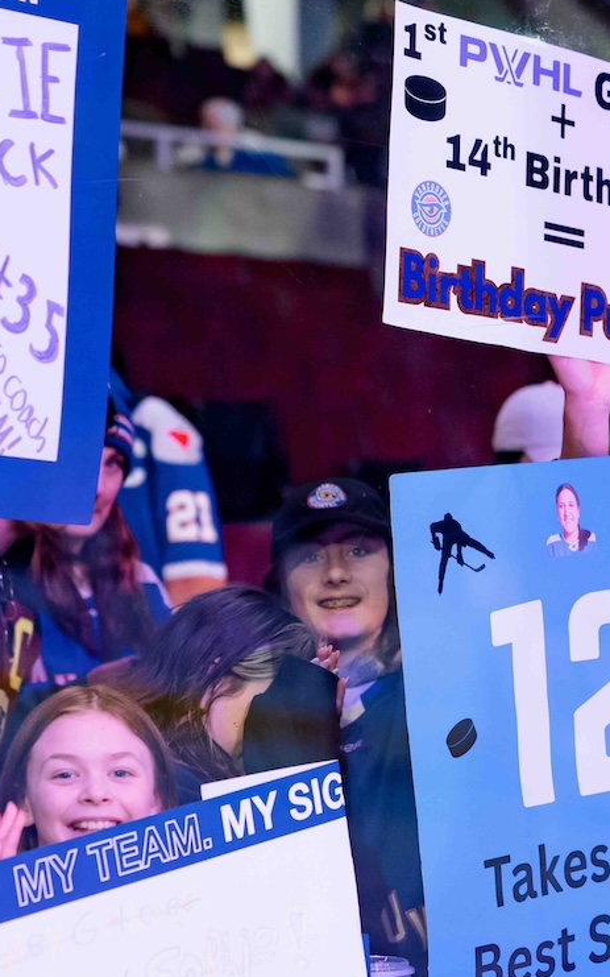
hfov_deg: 11.9
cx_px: 433
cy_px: 453
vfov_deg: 18.9
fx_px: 2926
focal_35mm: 110
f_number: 2.2
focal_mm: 50
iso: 1600
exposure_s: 1/160
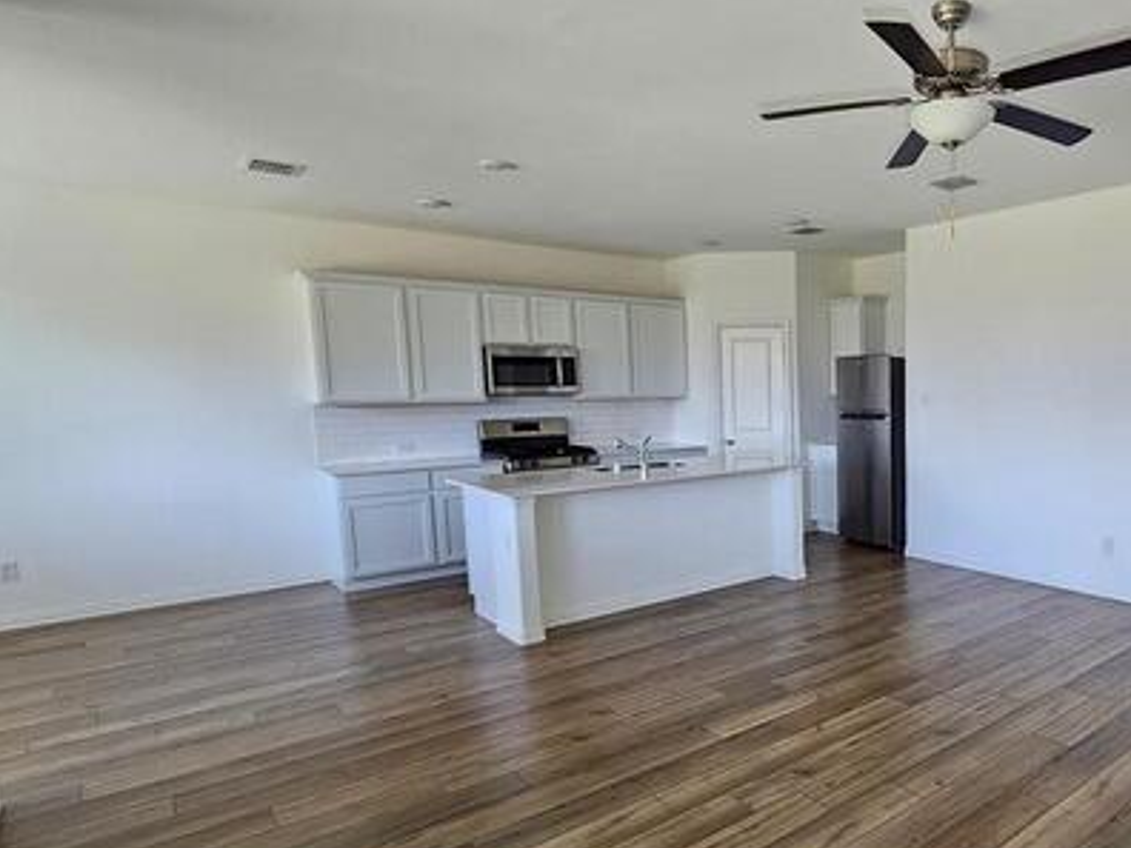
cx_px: 863
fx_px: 686
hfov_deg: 72.9
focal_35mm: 21
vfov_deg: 63.2
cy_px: 480
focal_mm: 2.2
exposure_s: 1/60
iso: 125
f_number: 2.2
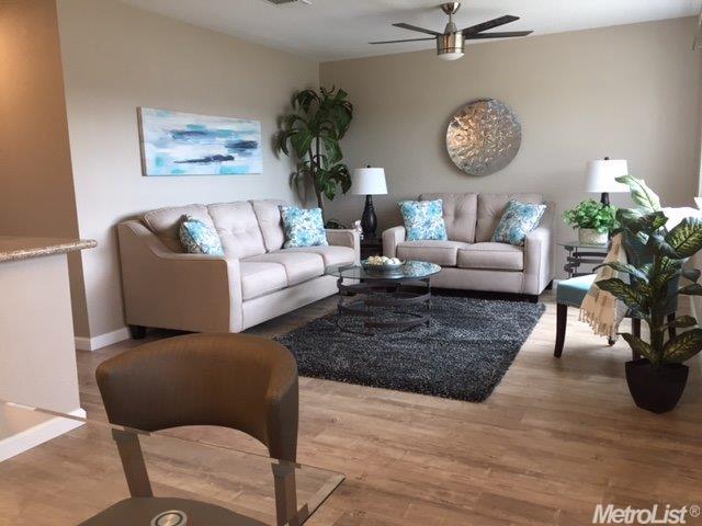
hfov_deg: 61.7
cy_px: 263
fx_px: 588
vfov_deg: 48.2
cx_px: 351
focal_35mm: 29
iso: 64
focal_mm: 4.15
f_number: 2.2
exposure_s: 1/30
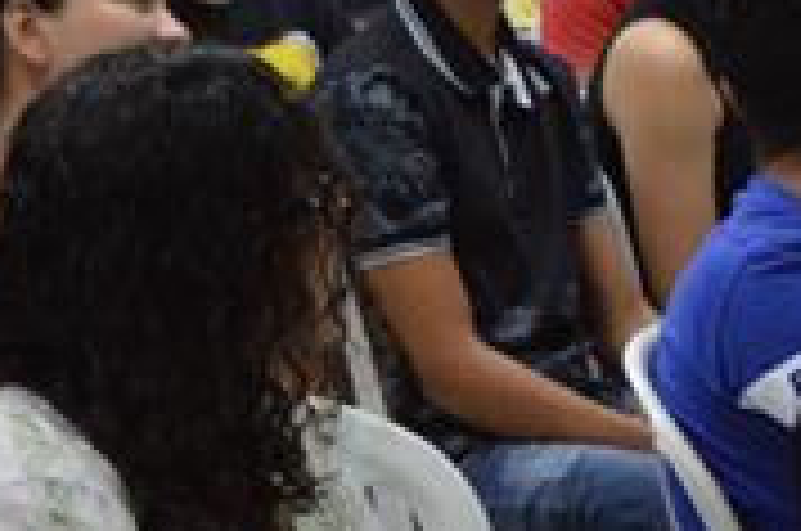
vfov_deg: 4.5
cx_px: 1395
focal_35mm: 303
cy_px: 99
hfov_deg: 6.7
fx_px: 6735
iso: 1800
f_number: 5
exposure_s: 1/80
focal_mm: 45
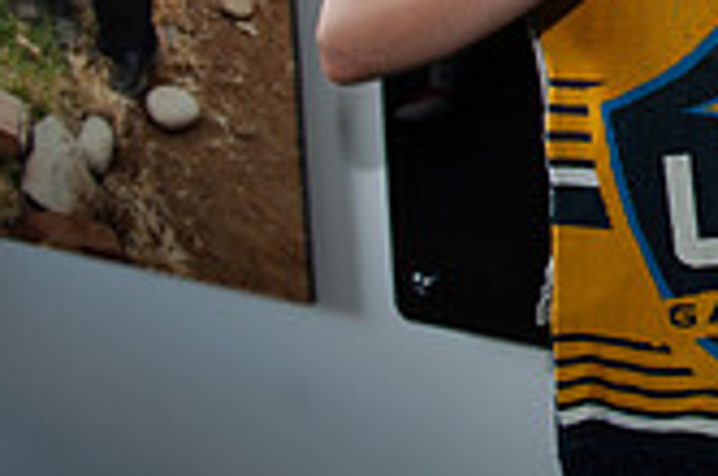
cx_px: 1159
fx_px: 1672
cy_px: -225
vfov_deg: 15.1
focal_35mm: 84
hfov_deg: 20.0
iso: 220
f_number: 3.5
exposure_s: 1/60
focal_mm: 24
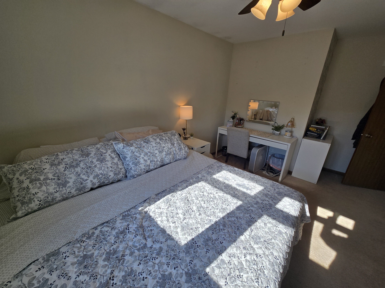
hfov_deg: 106.2
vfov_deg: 89.9
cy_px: 144
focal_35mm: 13
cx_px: 192
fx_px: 145
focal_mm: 2.2
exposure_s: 1/375
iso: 50
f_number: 2.2
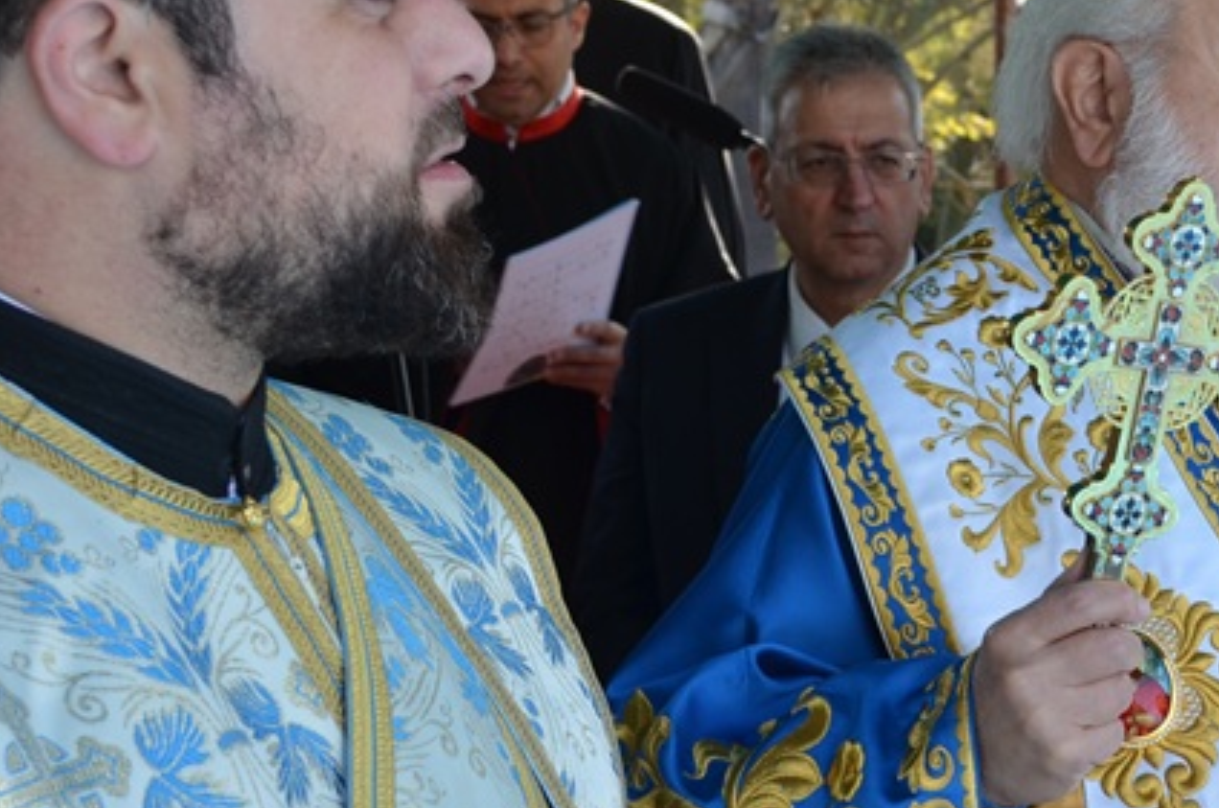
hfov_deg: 21.5
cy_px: 397
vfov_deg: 14.8
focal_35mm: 92
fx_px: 3109
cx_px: 1182
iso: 200
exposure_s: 1/160
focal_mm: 26
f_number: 6.3
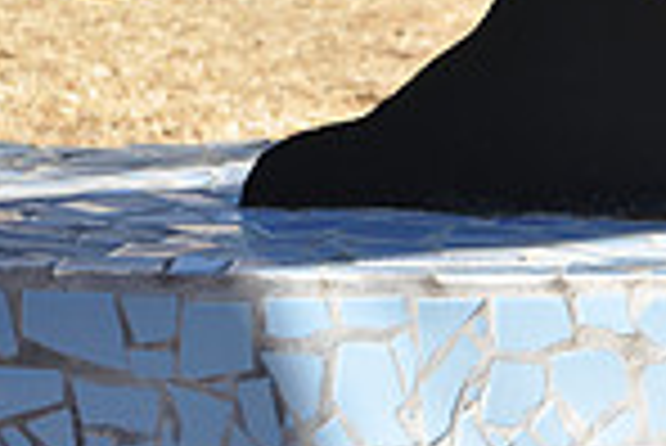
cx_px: 932
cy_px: 836
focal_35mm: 264
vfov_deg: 5.1
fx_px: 4888
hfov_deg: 7.7
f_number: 5.6
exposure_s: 1/125
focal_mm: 45
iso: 250
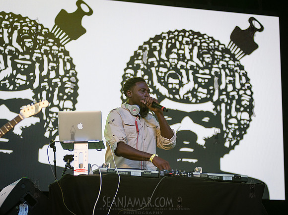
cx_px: 137
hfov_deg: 18.5
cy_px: 130
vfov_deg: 13.9
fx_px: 886
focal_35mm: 107
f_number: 2.8
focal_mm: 80
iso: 500
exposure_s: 1/1000
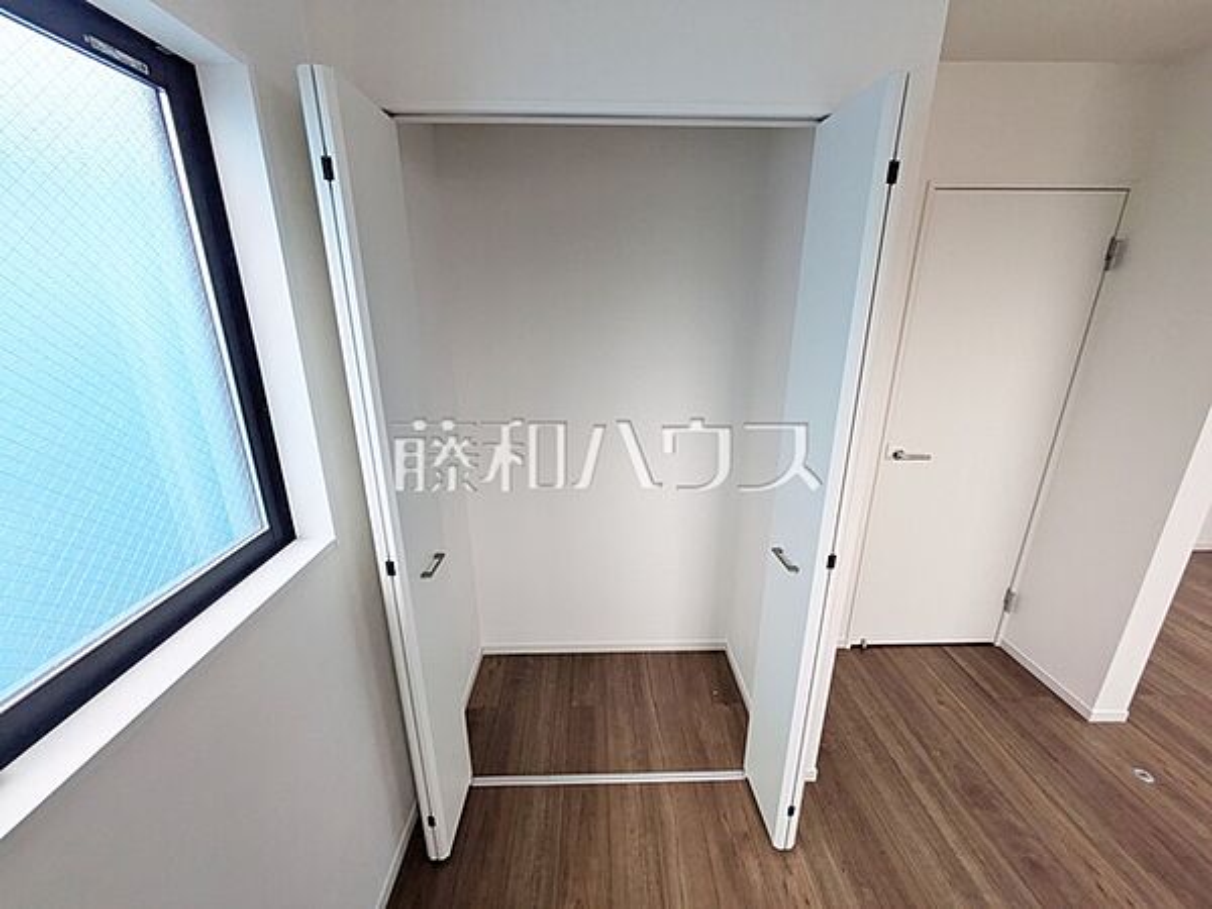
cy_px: 454
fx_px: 490
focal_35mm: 14
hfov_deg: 102.1
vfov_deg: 85.7
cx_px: 606
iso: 47
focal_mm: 1.83
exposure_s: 1/200
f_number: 2.2
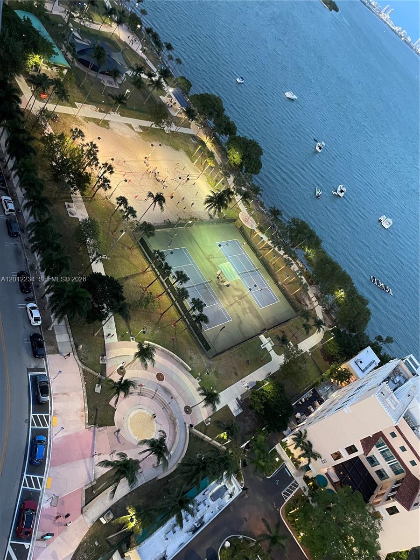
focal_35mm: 26
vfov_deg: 67.3
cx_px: 210
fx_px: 421
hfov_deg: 53.1
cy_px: 280
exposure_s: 1/42
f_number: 1.6
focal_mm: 4.2
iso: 500
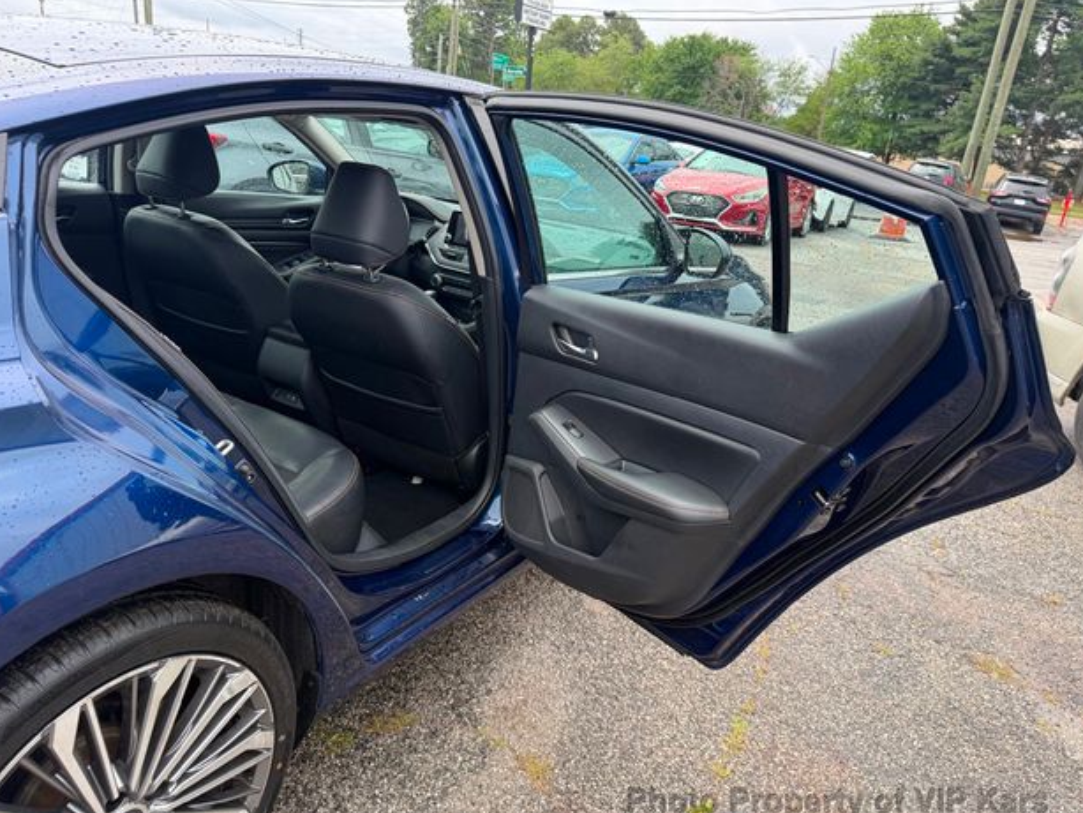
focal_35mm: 25
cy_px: 416
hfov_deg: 69.4
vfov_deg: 54.9
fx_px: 782
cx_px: 543
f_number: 1.78
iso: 100
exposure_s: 1/1230
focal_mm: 6.76
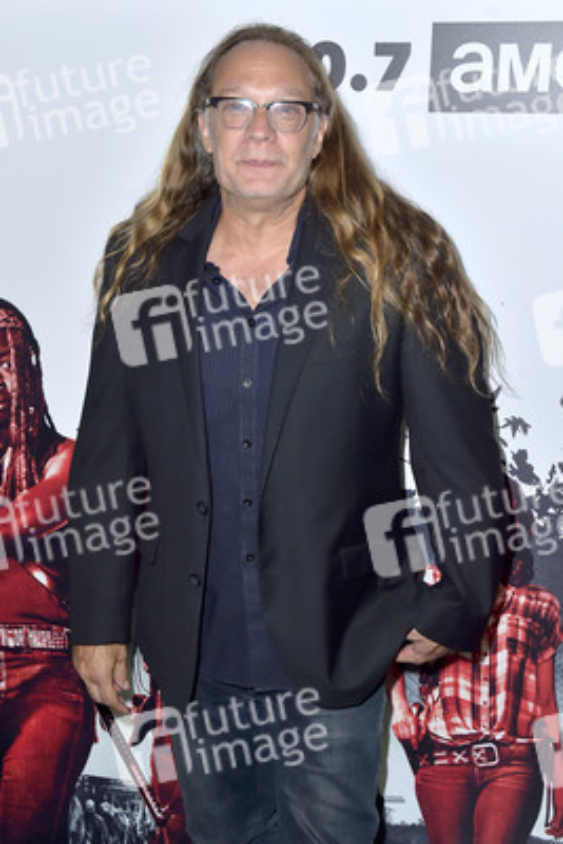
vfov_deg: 46.4
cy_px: 422
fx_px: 984
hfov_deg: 31.9
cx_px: 282
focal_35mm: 42
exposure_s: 1/250
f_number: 5.6
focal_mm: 42
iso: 500
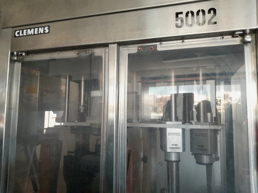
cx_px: 129
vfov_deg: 53.1
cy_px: 96
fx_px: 194
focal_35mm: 26
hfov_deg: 67.3
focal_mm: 4
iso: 250
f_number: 1.8
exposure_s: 1/60
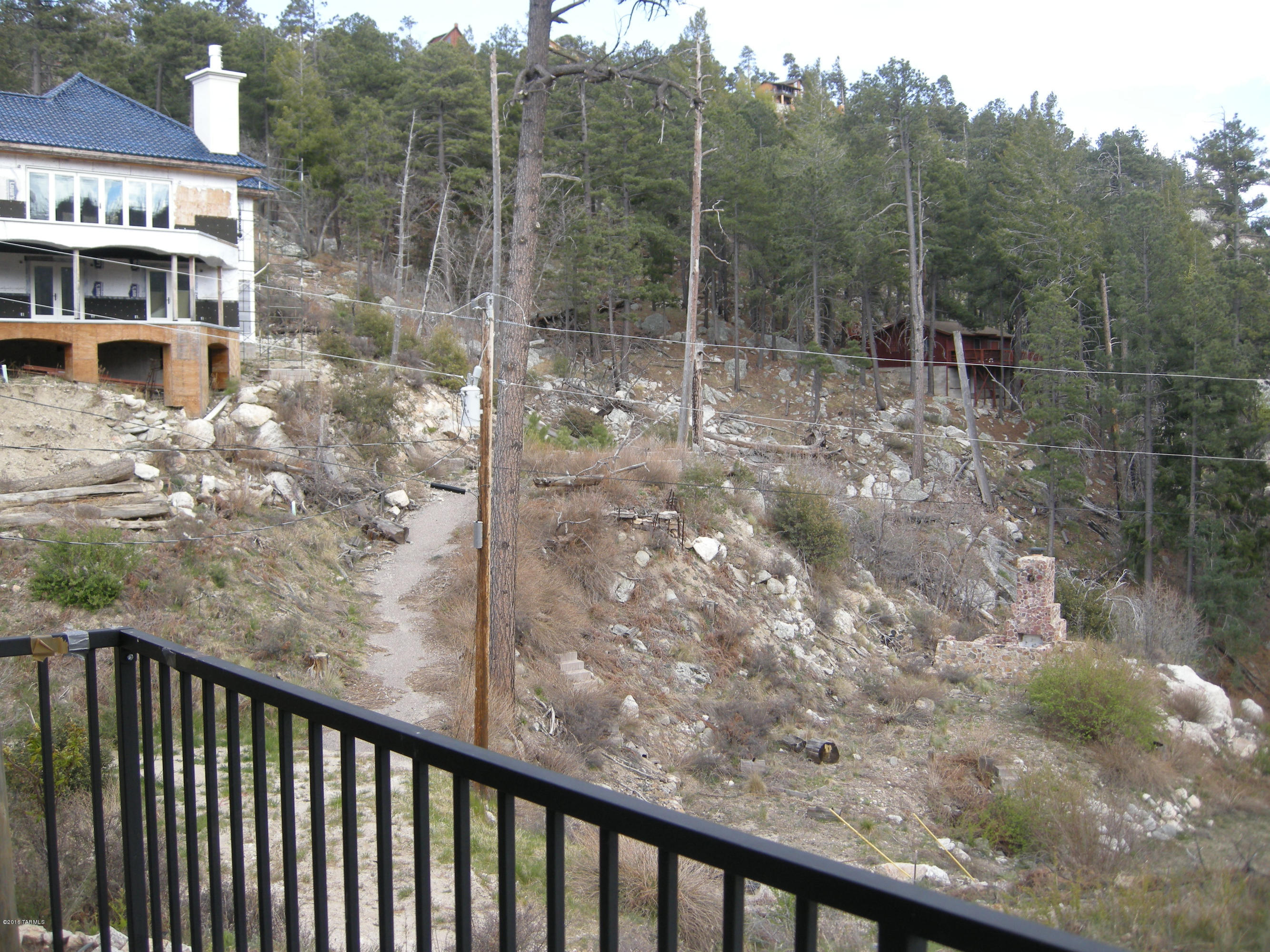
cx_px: 635
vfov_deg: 40.7
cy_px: 476
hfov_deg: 52.6
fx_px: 1284
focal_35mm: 35
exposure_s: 1/156
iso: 64
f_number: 2.7
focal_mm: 7.5
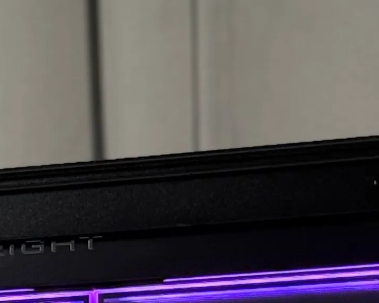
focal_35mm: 262
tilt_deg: +1.6
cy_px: 688
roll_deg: +0.1
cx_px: 42
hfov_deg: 7.4
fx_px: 2939
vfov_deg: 5.7
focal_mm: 6.76
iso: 200
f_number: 1.78
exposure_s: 1/60
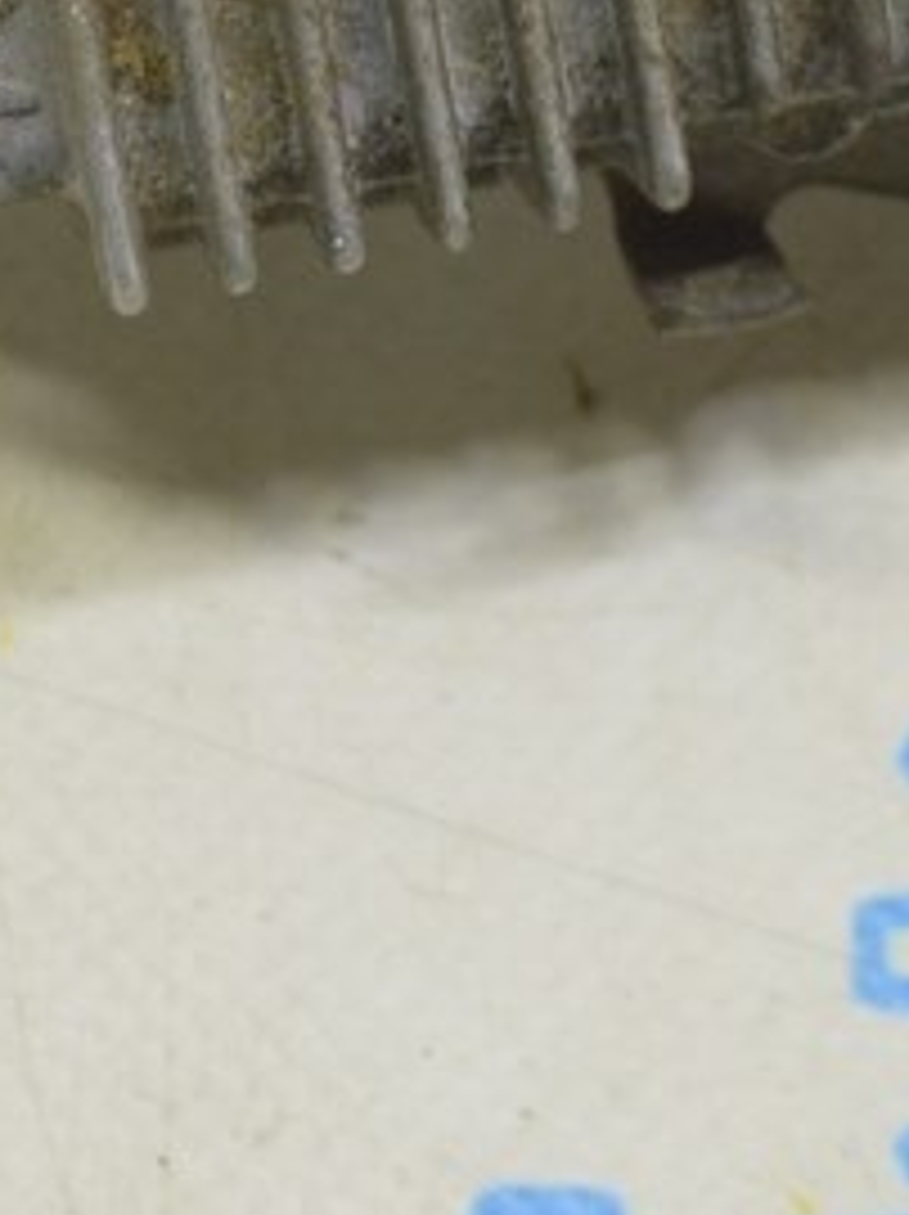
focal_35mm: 197
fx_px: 6908
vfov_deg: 9.9
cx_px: 374
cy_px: -205
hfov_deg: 7.5
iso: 400
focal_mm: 36
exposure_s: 1/20
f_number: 5.6
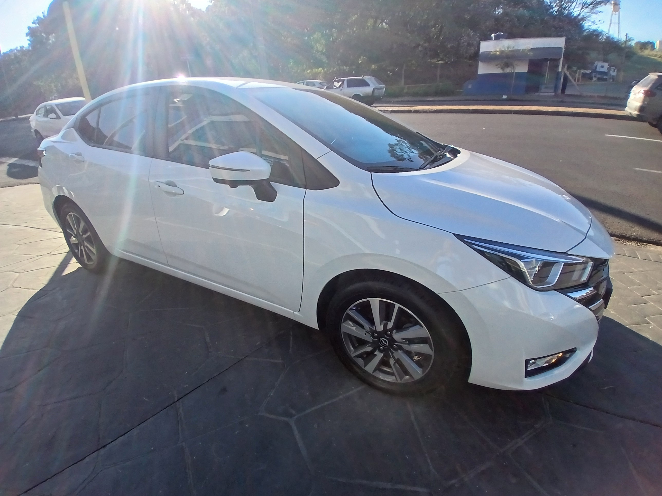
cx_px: 331
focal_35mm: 17
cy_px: 248
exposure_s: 1/441
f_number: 2.2
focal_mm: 1.4
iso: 50
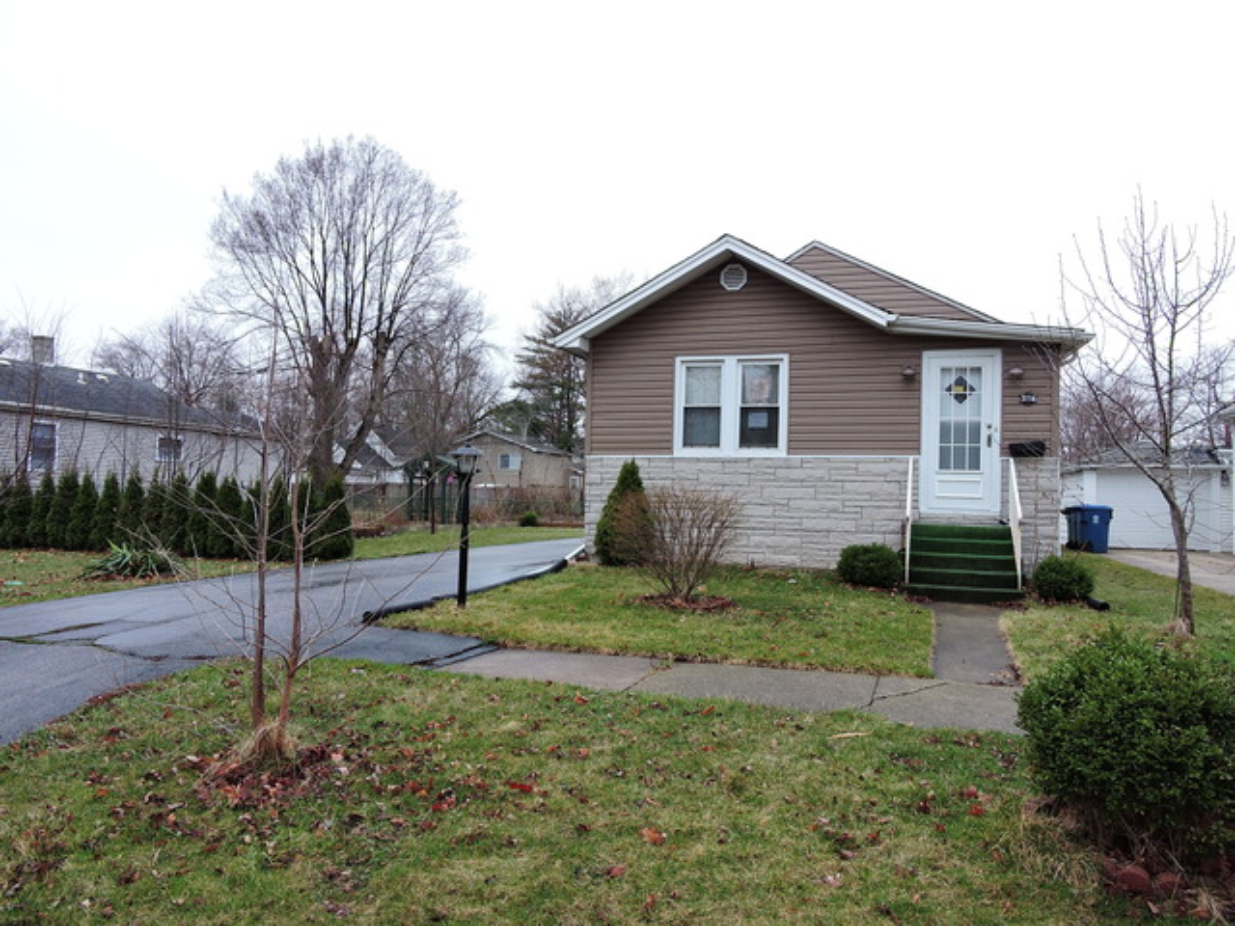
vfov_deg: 56.8
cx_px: 618
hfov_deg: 71.6
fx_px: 856
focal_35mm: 24
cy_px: 463
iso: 100
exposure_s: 1/100
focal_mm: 4.3
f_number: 3.3
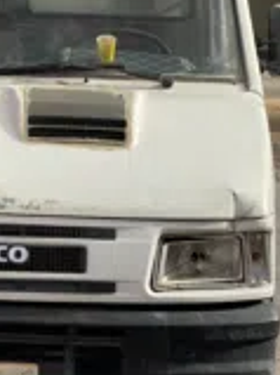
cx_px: 21
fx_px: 1415
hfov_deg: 11.2
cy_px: 75
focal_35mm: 131
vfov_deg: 15.0
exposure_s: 1/1332
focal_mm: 6
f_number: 2
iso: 20
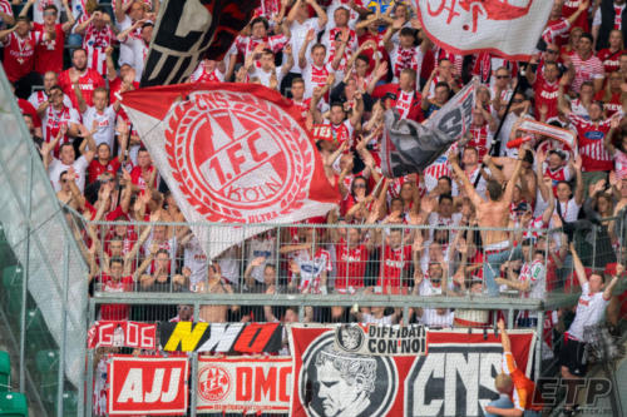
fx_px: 10446
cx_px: 314
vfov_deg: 2.3
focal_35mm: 600
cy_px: 208
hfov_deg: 3.4
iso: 800
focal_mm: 220
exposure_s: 1/640
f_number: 4
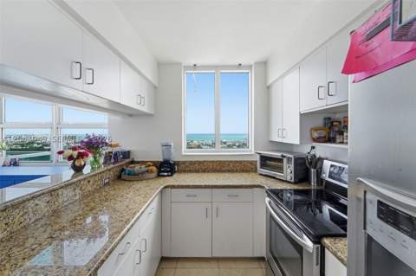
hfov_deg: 104.3
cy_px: 138
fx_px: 162
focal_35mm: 14
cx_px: 208
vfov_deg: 81.1
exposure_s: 1/20
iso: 100
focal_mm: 14
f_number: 14
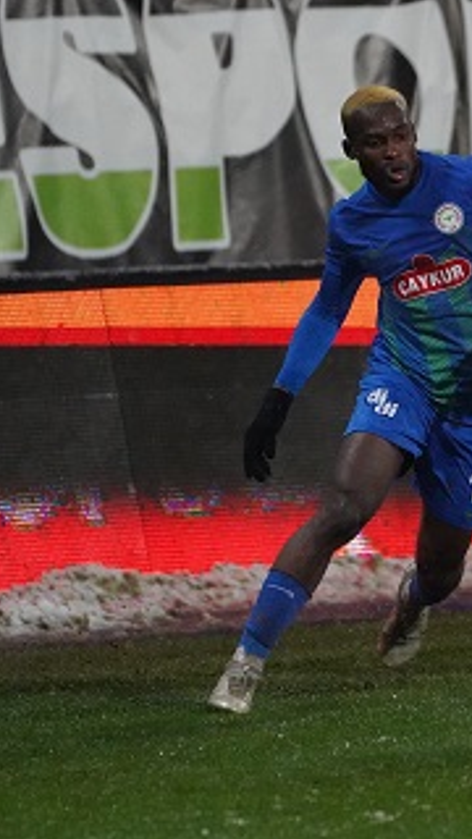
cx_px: 430
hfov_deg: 1.9
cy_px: 338
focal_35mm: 630
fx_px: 14017
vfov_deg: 3.4
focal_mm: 321
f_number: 5.6
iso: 12800
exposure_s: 1/2000
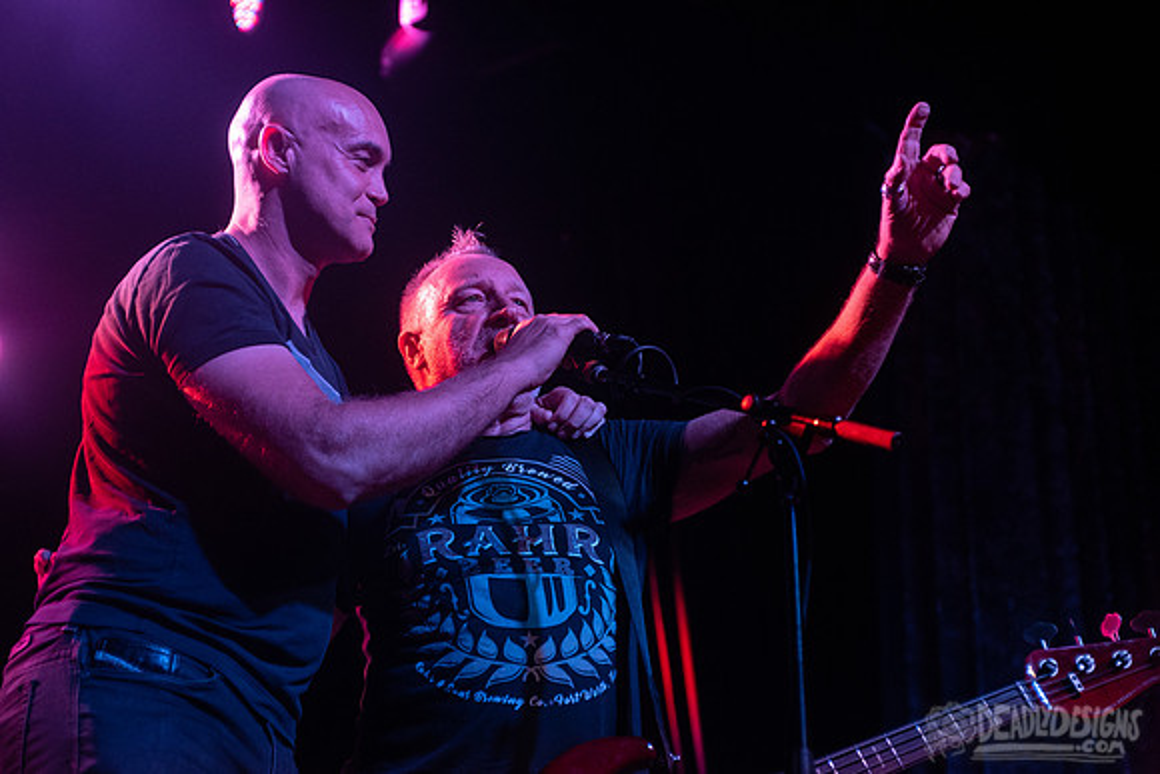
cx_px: 580
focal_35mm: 70
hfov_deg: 28.8
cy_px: 387
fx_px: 2256
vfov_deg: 19.5
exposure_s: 1/500
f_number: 3.5
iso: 3200
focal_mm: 70
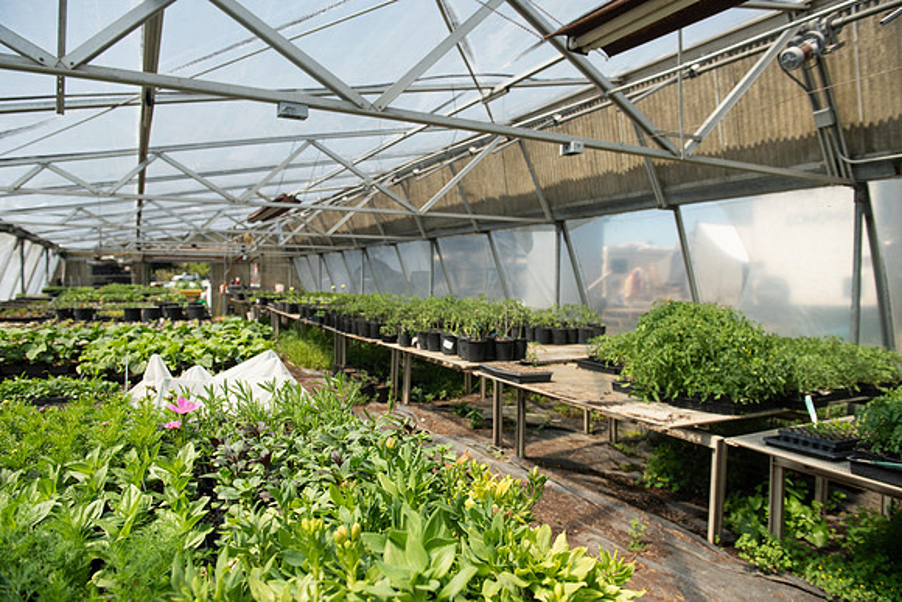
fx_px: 601
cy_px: 301
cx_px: 451
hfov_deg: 73.7
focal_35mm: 24
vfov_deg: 53.2
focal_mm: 24
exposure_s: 1/2500
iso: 500
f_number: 4.5
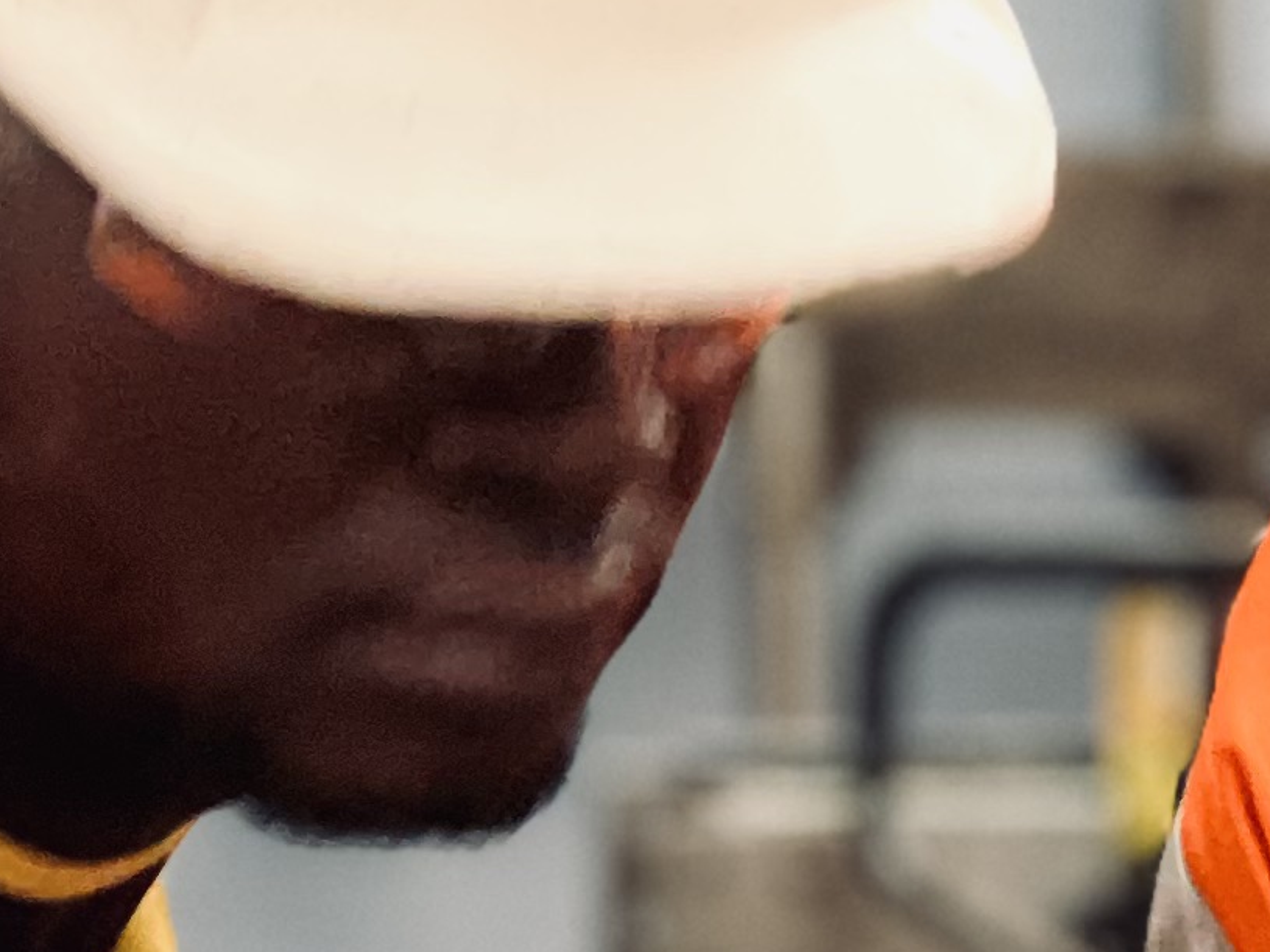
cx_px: 1833
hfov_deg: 5.2
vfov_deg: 3.9
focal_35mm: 381
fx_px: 13976
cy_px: 9
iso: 250
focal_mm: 9
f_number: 2.8
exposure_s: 1/40
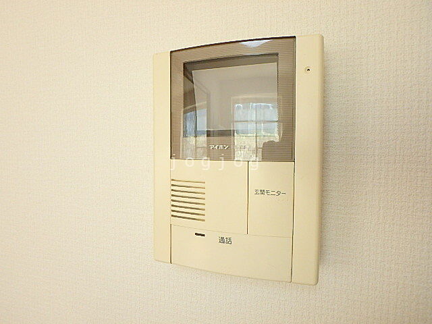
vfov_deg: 58.9
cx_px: 216
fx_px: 287
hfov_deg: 73.9
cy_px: 162
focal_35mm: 23
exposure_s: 1/30
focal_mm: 4
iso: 250
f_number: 3.8
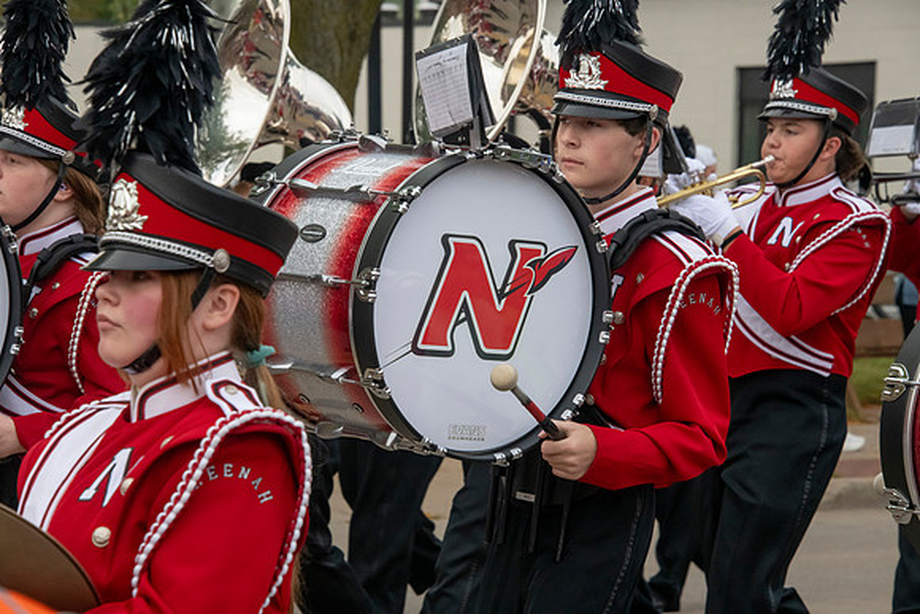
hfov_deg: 12.1
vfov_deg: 8.1
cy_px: 307
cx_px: 460
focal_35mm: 170
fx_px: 4345
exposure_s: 1/500
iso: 3200
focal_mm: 170
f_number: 11
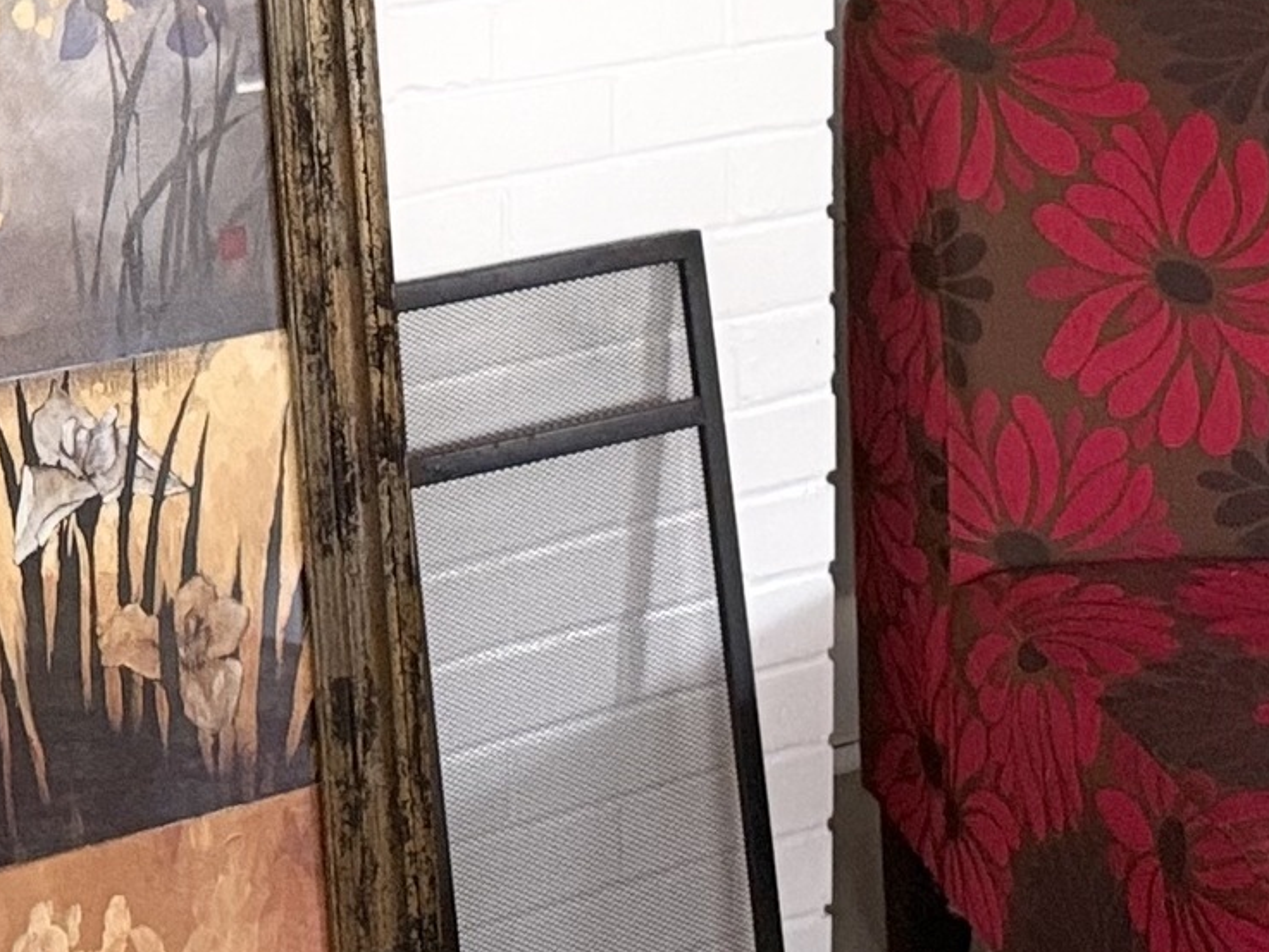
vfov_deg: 13.6
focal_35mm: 100
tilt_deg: -3.7
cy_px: -621
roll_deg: +1.2
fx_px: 3667
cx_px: -181
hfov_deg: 18.8
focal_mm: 6.76
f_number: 1.78
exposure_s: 1/60
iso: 320
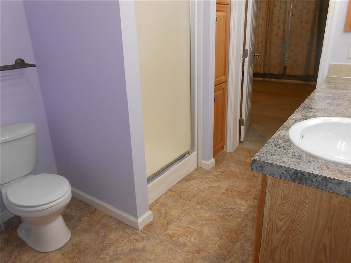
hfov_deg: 67.3
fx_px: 264
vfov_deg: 53.1
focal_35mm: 26
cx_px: 176
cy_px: 132
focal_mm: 4.6
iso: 250
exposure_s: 1/30
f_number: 3.5
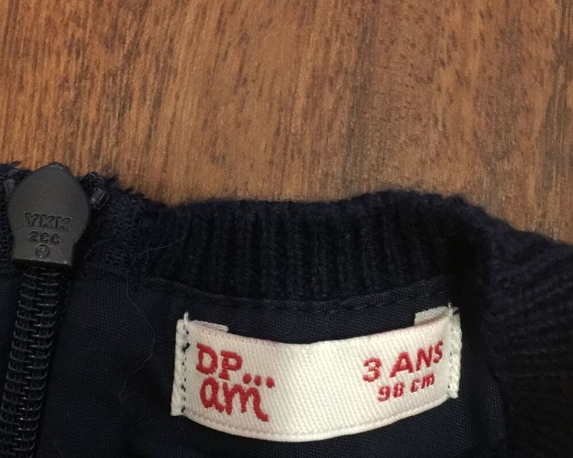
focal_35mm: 38
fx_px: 644
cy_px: 300
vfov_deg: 38.8
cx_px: 287
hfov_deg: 47.9
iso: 200
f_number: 2.2
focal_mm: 4.15
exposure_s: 1/8
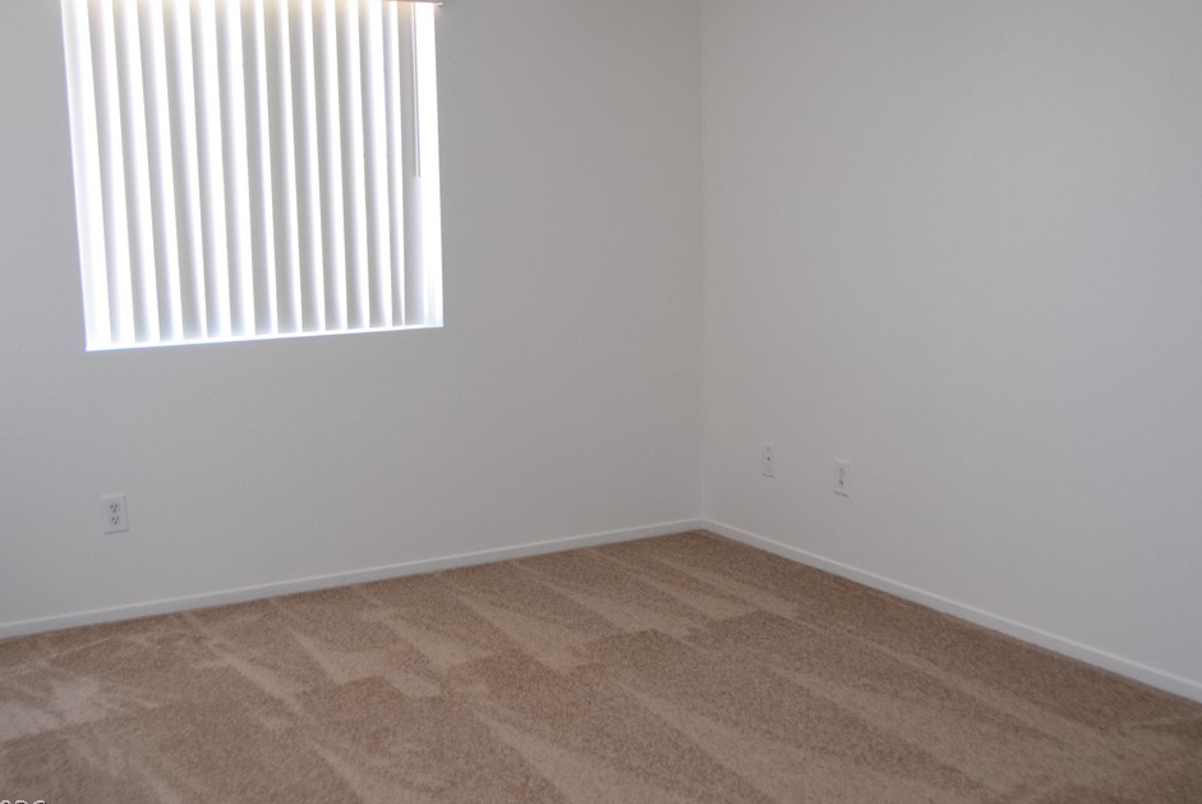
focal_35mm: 38
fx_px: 1270
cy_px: 368
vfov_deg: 35.1
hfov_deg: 50.7
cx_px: 605
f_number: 3.8
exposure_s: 1/60
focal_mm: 22
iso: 1400
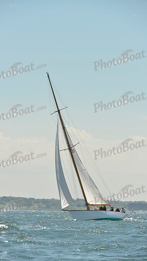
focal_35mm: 211
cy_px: 131
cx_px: 70
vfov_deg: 10.2
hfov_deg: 5.8
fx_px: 1462
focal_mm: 200
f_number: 6.3
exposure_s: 1/800
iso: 200
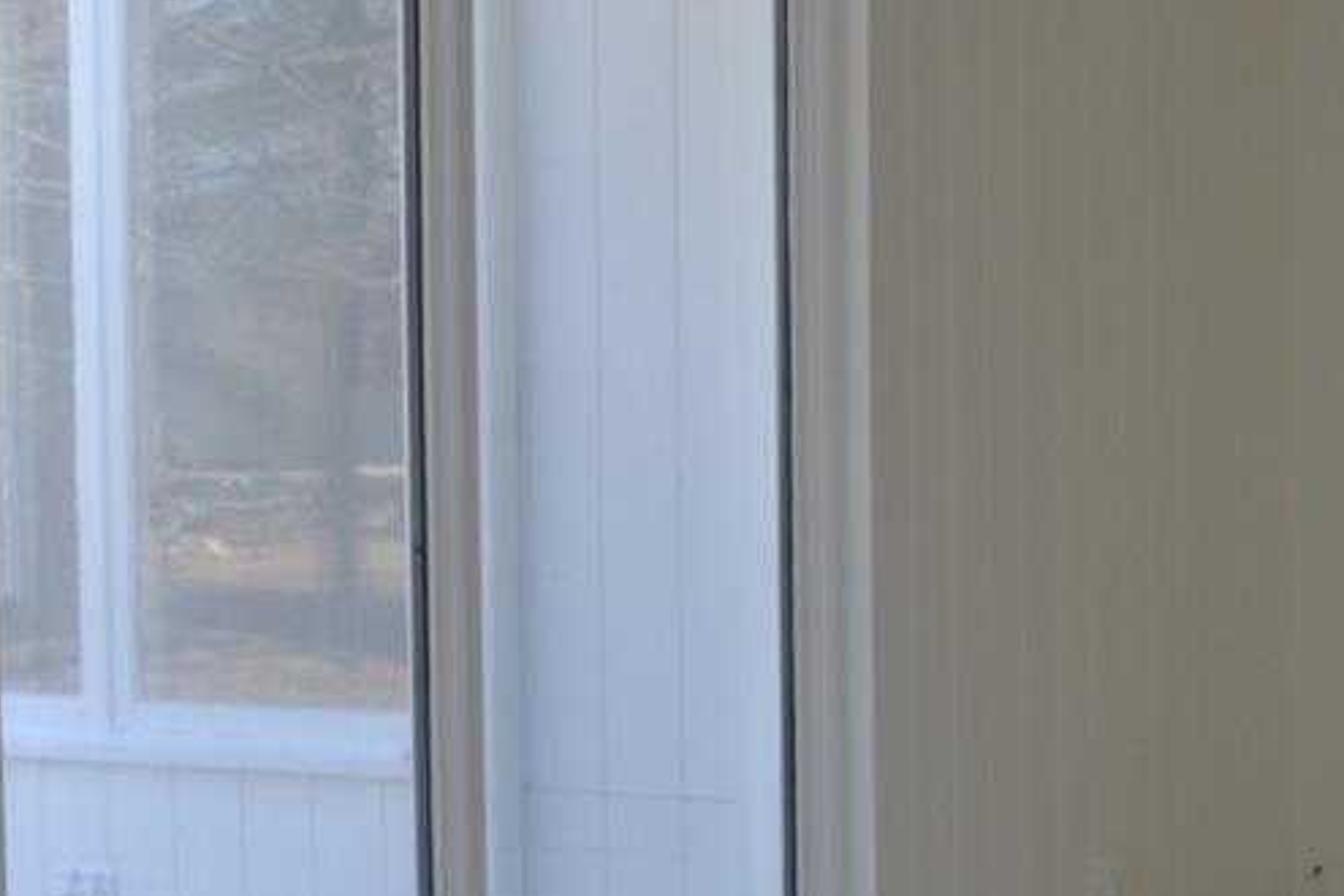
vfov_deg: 12.5
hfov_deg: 18.3
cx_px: 1360
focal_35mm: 109
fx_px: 4069
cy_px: 619
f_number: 5.6
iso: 200
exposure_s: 1/60
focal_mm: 24
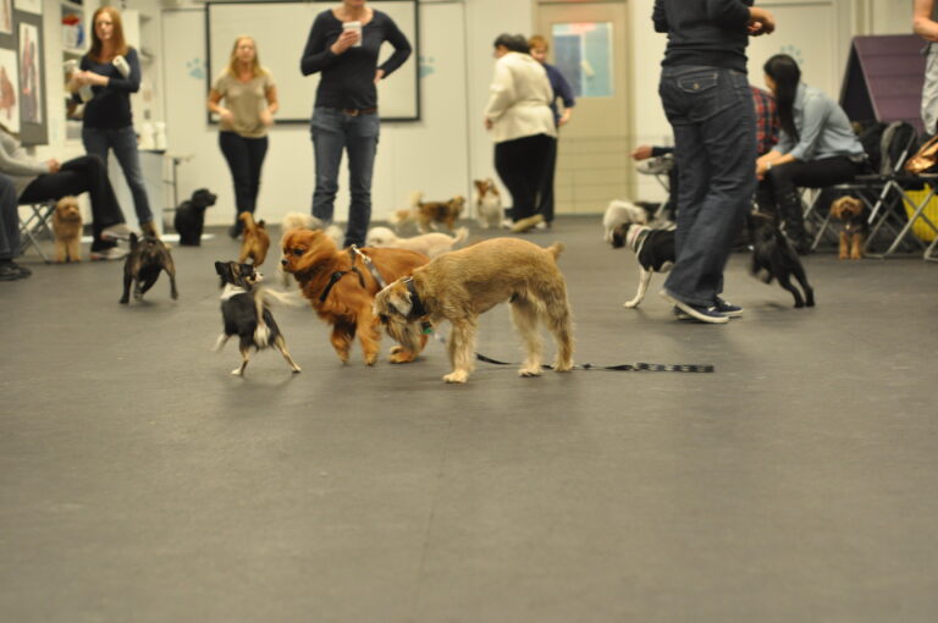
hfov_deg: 27.0
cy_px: 312
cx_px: 469
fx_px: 1952
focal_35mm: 75
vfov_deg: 18.1
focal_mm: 50
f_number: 3.2
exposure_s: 1/40
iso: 800
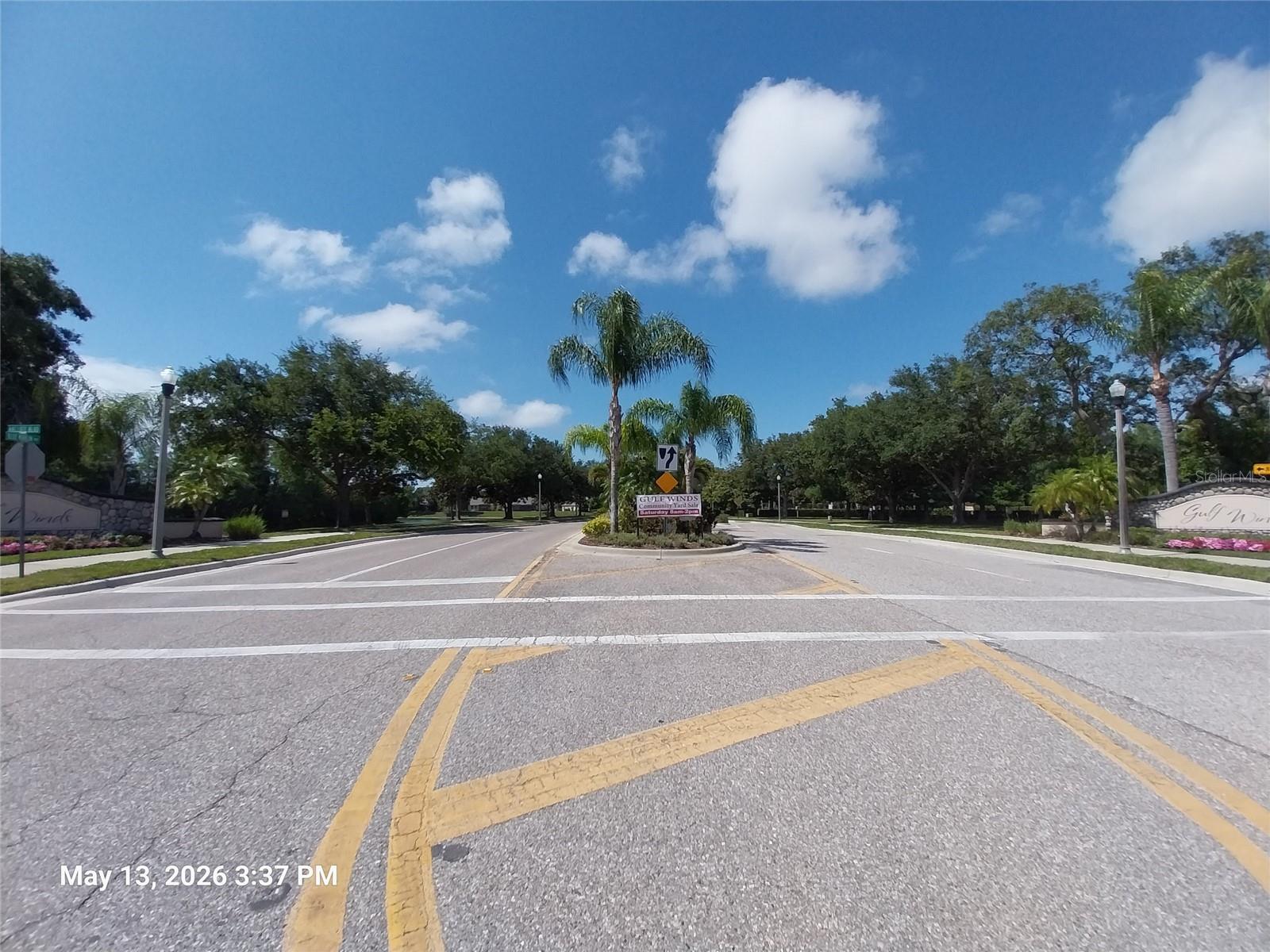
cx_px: 635
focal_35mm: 13
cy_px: 476
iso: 64
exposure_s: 1/2519
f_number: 2.2
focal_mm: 1.13
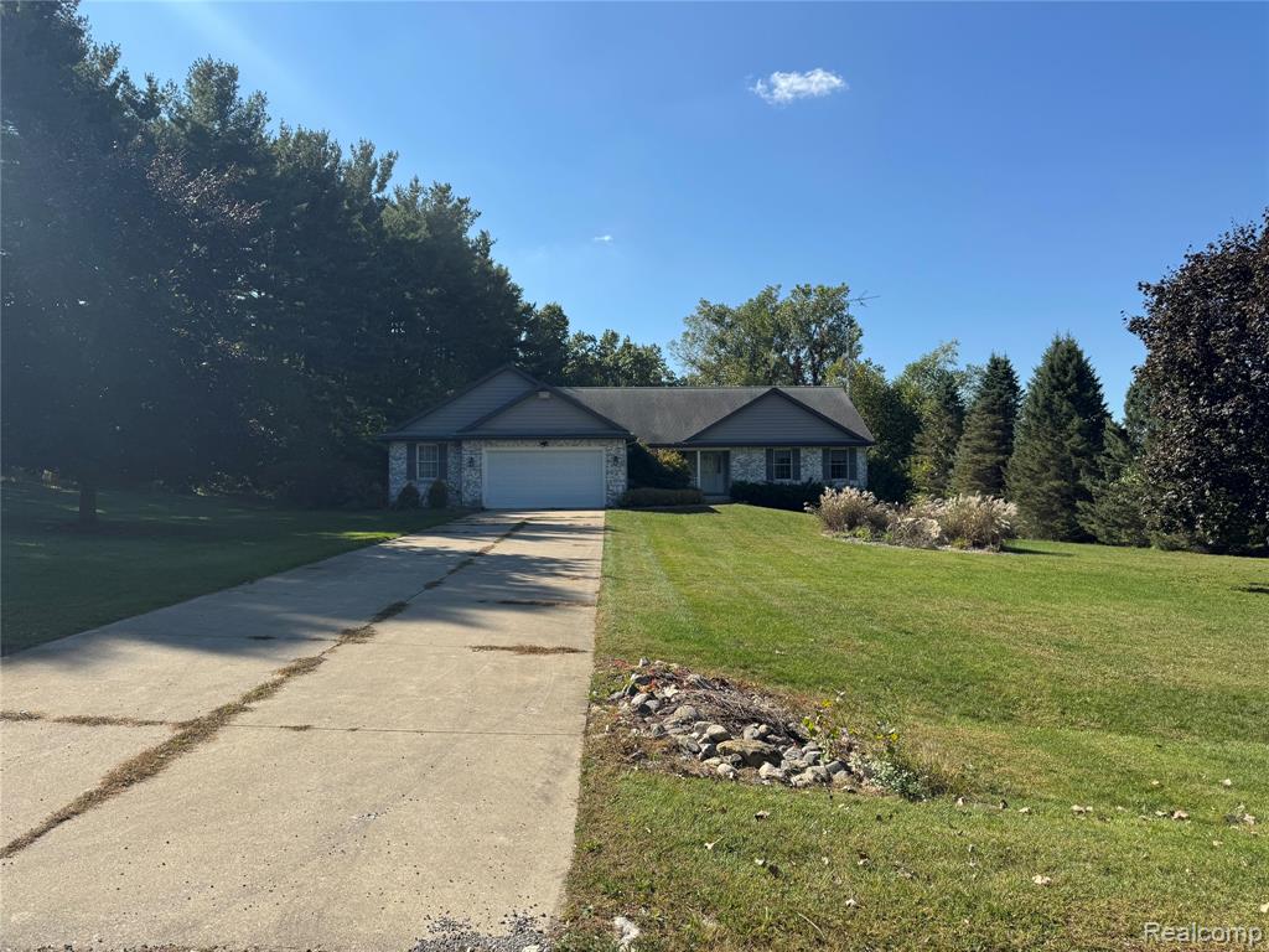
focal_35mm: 24
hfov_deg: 71.6
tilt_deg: +1.5
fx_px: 880
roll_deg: +0.5
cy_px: 476
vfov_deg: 56.8
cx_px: 634
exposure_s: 1/3802
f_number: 1.78
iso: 80
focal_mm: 6.76
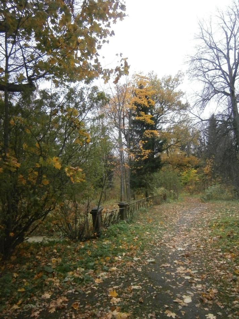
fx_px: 239
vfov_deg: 67.3
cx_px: 120
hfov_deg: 53.0
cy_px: 160
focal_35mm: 26
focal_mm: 4.7
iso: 640
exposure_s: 1/500
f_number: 2.8
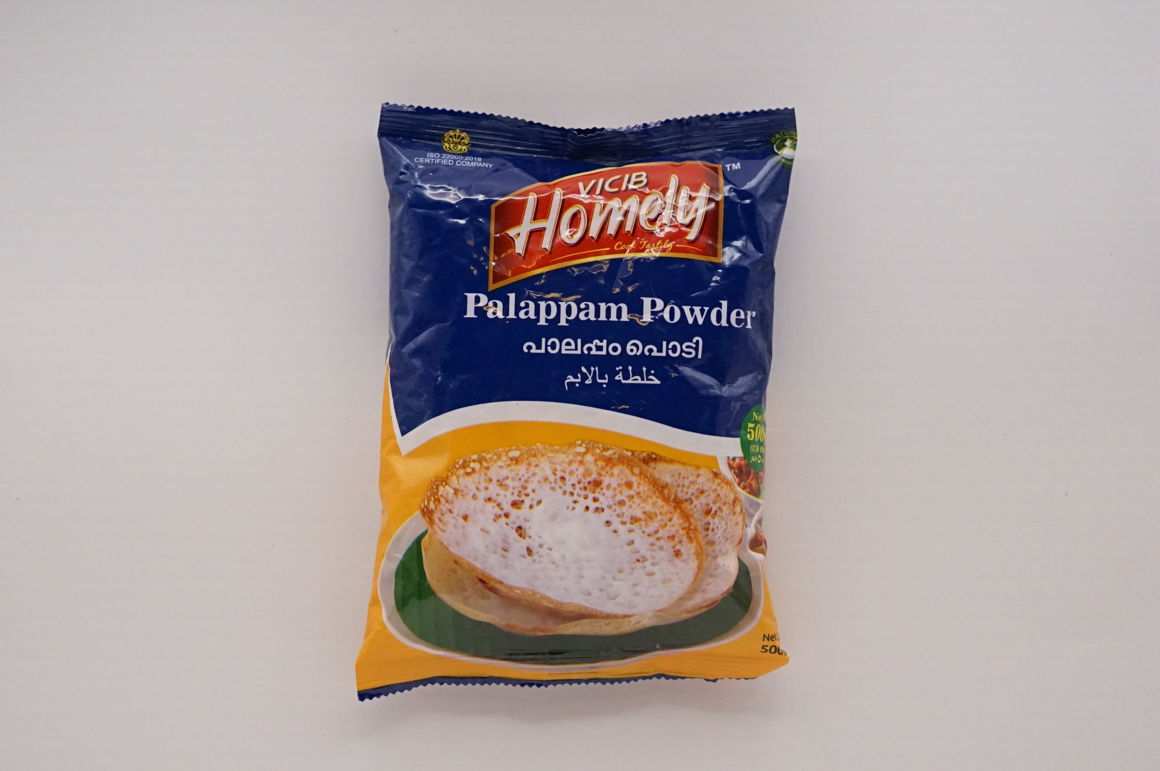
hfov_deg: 27.0
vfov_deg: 18.1
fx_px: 2415
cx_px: 580
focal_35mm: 75
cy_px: 386
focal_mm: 50
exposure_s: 1/3200
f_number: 2.8
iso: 4000
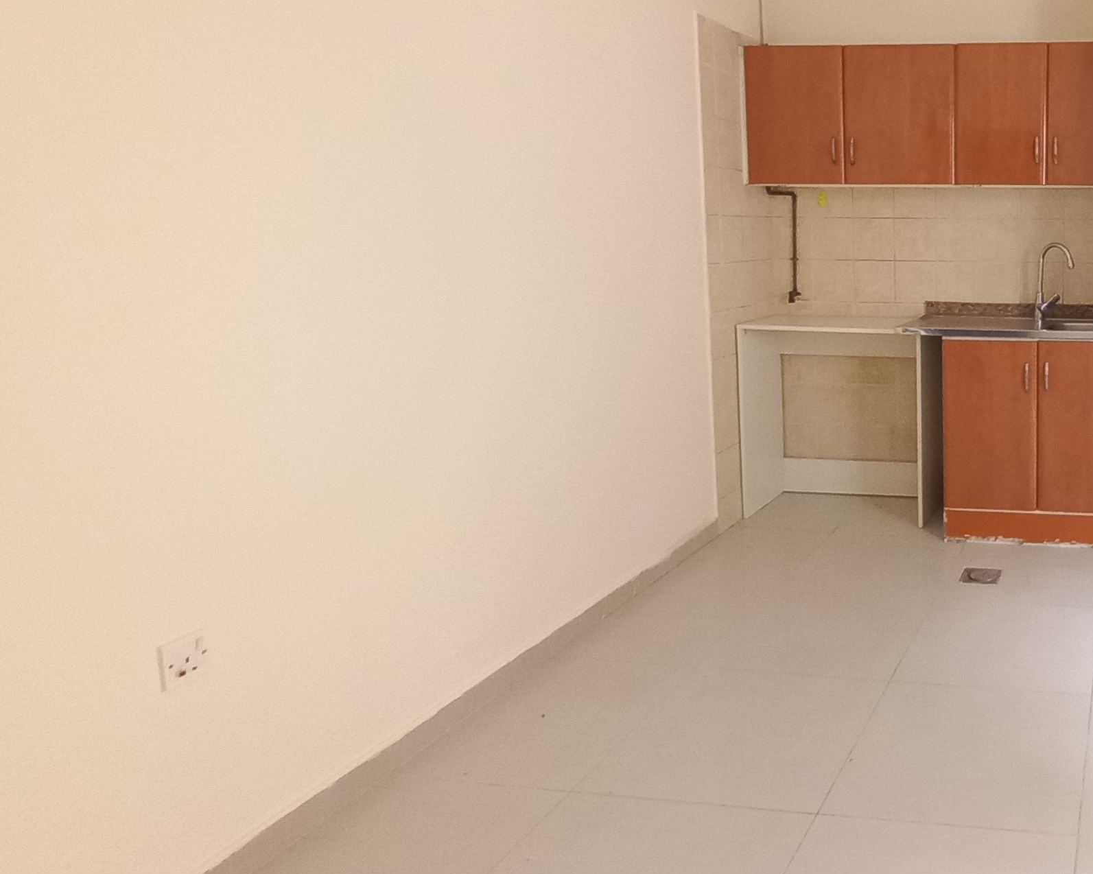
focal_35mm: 26
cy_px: 345
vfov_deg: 54.5
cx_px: 1048
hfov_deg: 54.3
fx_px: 841
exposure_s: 1/25
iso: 200
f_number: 2.2
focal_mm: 1.42
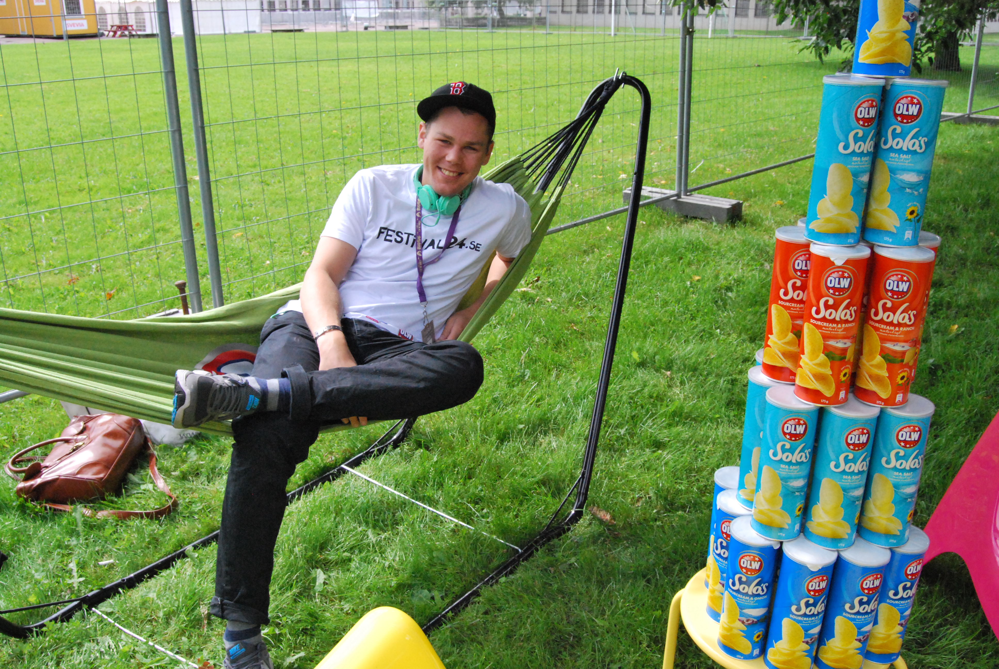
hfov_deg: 57.2
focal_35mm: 33
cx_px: 500
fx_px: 917
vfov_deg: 40.1
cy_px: 334
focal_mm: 22
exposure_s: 1/640
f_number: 13
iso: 1600
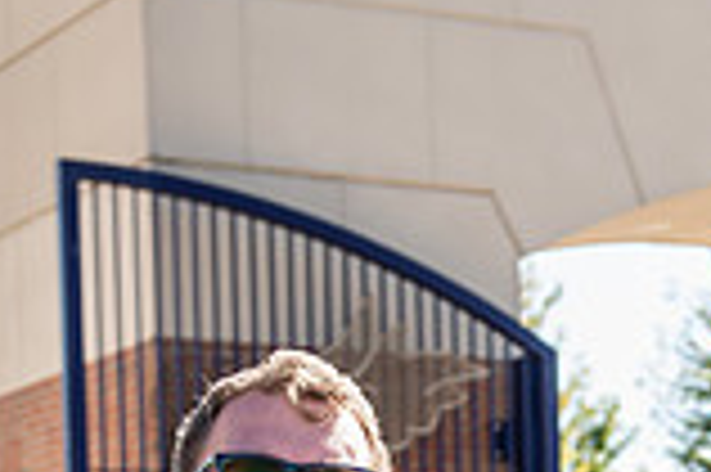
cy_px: 843
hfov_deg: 12.6
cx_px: 680
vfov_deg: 8.2
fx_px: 3196
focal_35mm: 162
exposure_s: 1/320
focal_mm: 44
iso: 125
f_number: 4
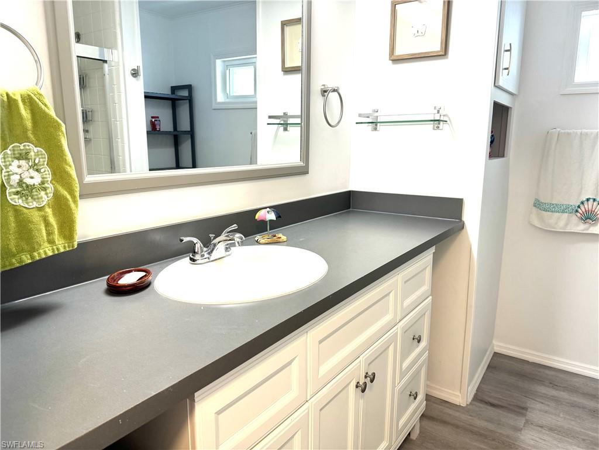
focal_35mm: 24
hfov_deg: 71.6
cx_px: 300
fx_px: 415
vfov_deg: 56.8
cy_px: 225
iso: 125
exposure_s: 1/120
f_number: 1.78
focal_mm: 6.86
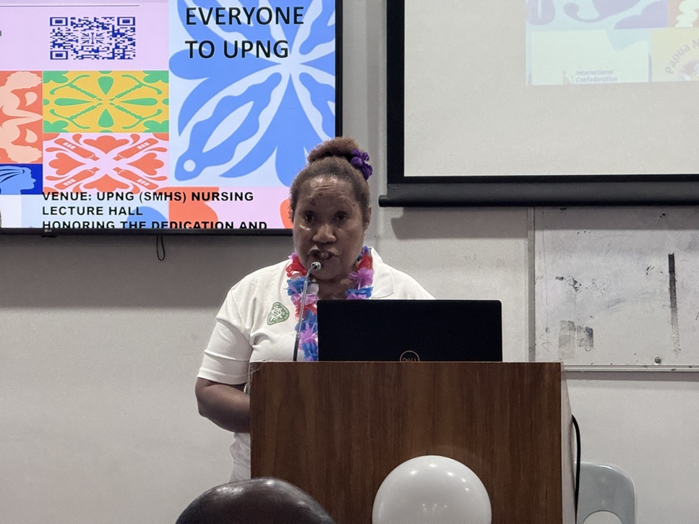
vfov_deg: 12.3
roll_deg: -0.1
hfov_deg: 16.4
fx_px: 2423
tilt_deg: +0.0
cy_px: 262
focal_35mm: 120
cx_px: 350
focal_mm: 15.66
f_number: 2.8
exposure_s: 1/120
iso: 320
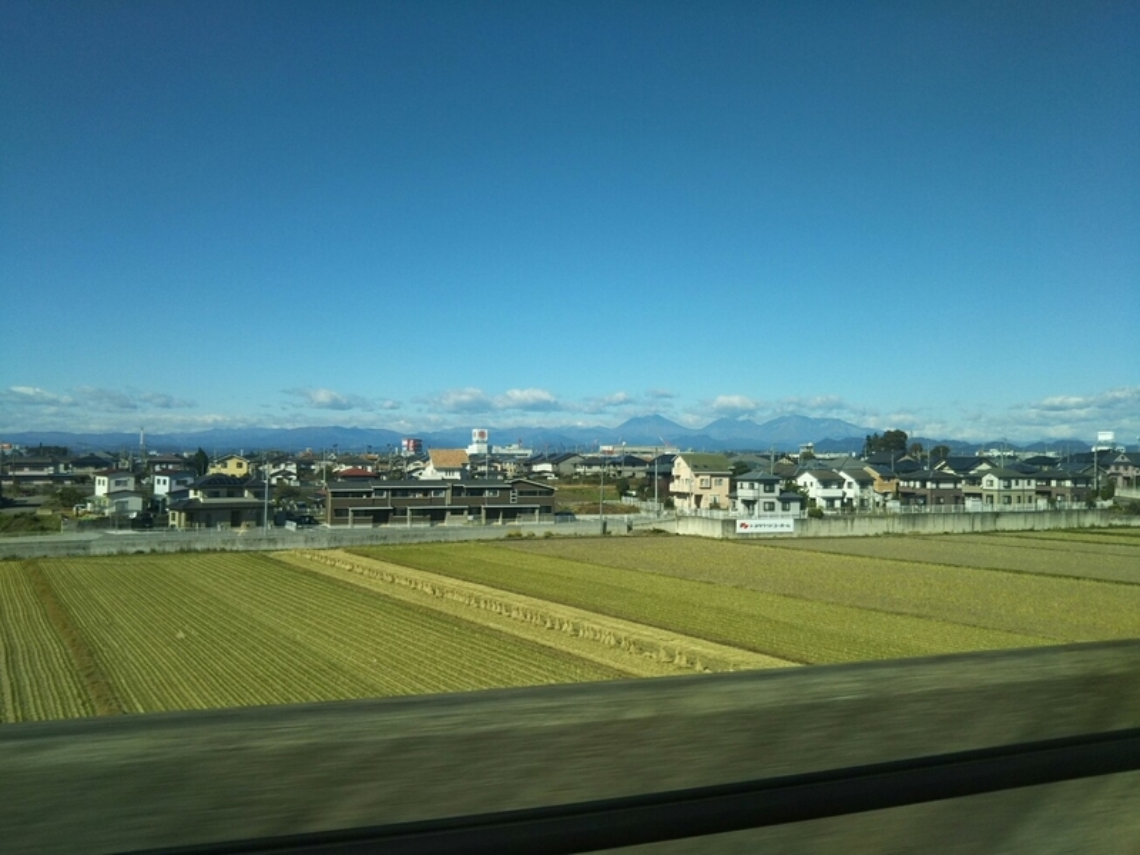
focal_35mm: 30
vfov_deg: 46.8
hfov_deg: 60.0
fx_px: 988
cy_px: 428
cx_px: 570
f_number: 2.2
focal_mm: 4
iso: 25
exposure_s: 1/1080
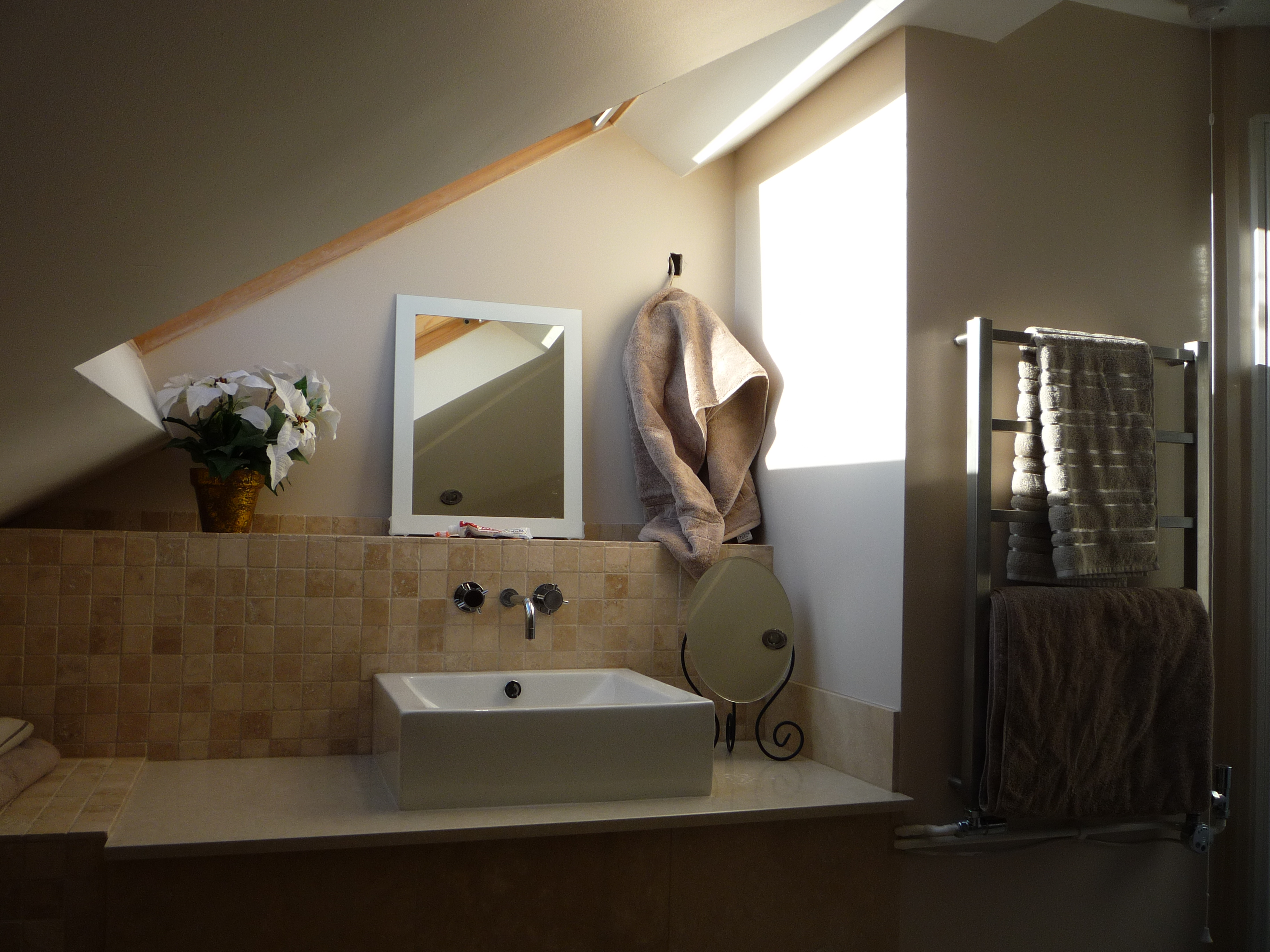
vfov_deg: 46.8
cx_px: 635
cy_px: 476
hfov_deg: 60.0
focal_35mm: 30
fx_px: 1101
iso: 100
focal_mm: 5.2
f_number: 4
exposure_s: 1/160
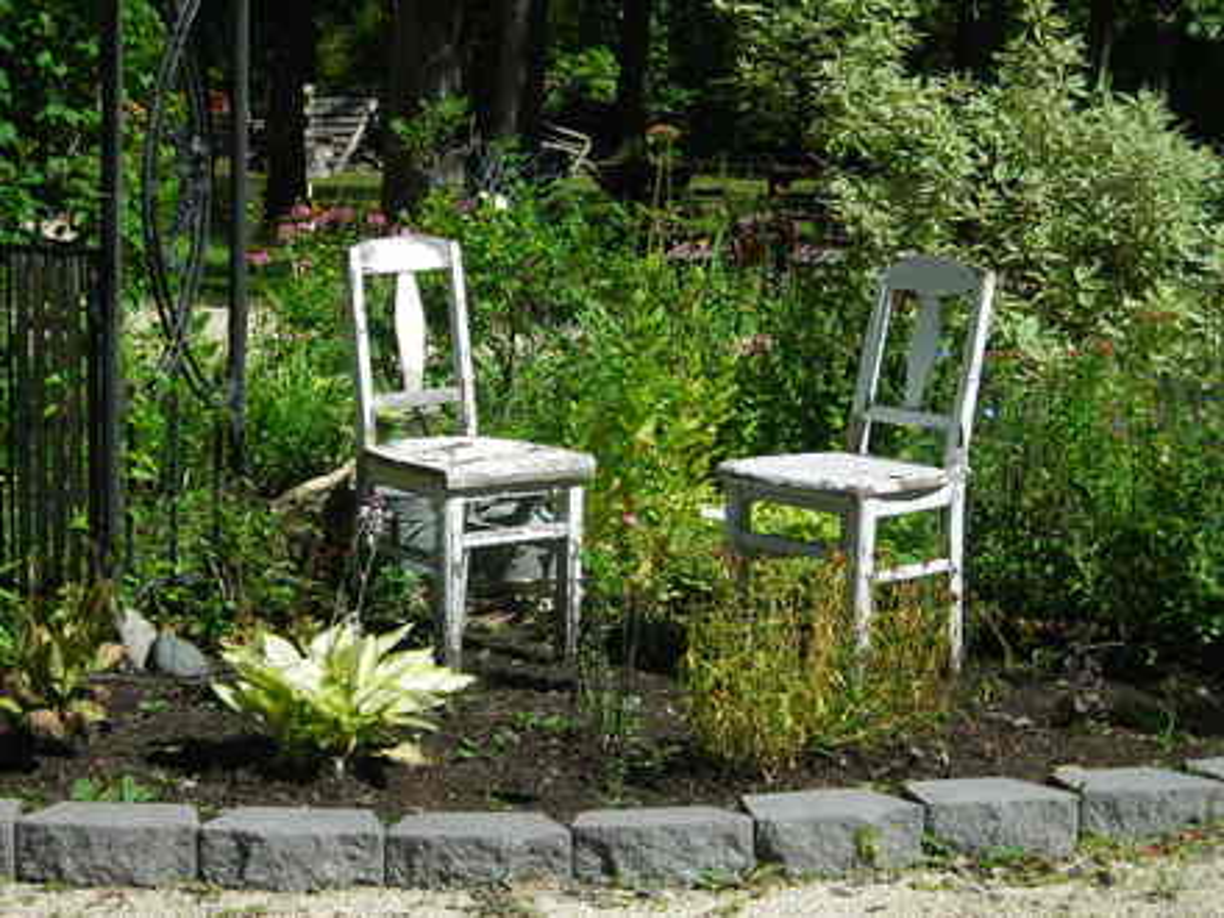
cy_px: 459
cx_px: 612
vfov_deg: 16.4
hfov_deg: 21.8
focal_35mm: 90
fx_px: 3182
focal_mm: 14.8
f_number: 4.6
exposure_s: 1/354
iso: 50
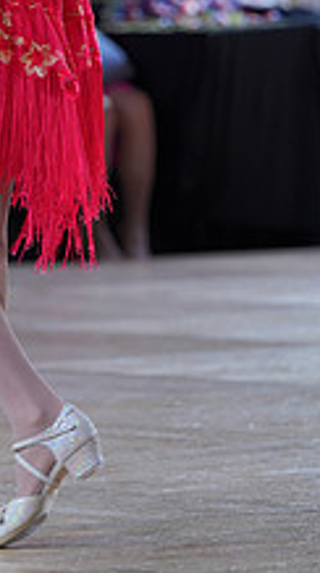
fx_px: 6936
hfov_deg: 2.6
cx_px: -127
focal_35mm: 458
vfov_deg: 4.7
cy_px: -103
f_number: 4
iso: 500
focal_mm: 164
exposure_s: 1/400
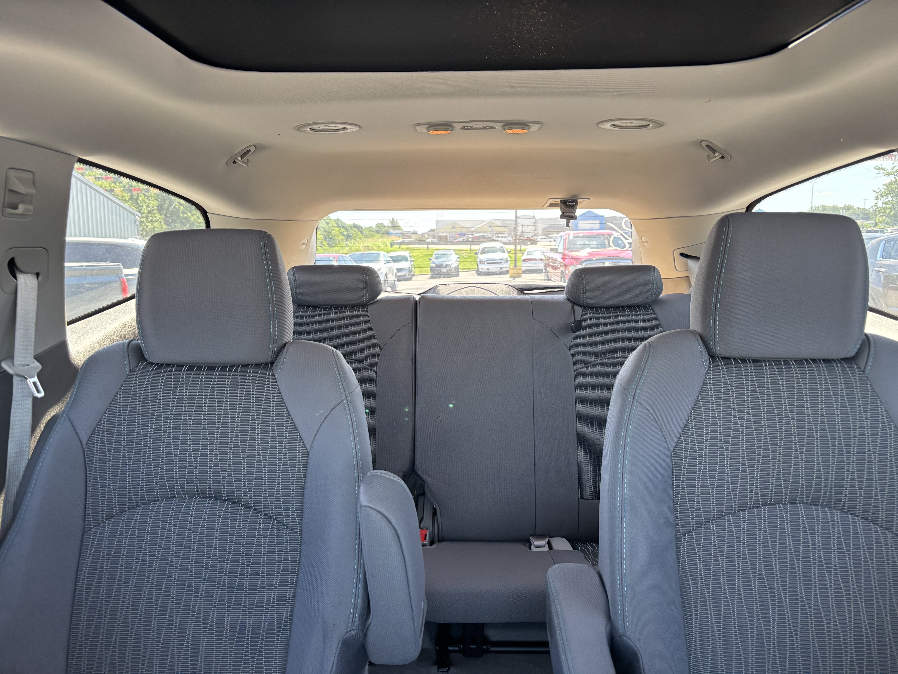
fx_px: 674
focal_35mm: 26
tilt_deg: -9.5
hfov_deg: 67.3
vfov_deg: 53.1
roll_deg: -0.4
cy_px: 337
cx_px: 449
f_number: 1.6
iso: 125
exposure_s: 1/121
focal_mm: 5.96
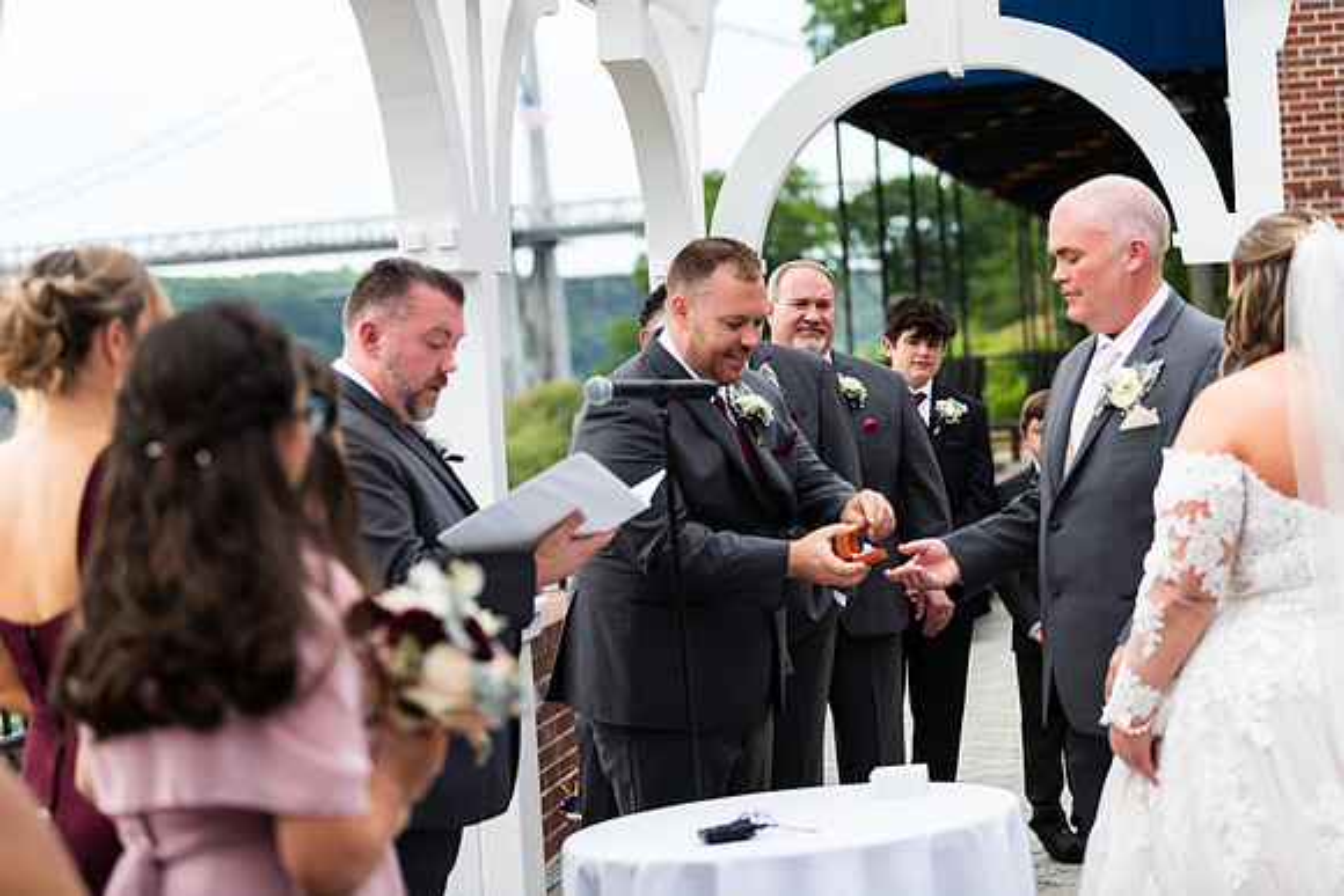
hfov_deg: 24.8
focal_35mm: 82
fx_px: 3062
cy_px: 448
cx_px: 672
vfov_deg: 16.7
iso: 64
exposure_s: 1/400
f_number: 2.8
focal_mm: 82
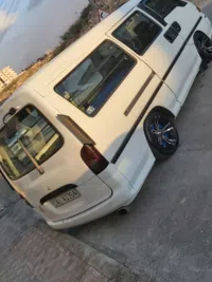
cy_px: 97
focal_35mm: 39
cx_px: 124
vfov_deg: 47.2
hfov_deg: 36.7
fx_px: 319
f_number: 1.7
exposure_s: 1/1819
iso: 64
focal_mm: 3.92
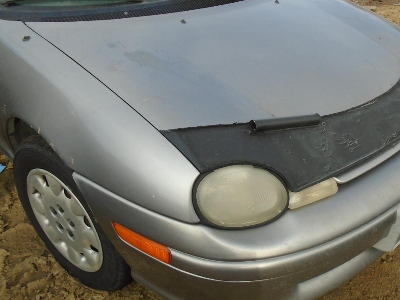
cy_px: 152
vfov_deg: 38.7
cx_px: 254
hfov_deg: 49.6
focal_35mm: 37
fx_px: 428
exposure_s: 1/250
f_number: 3.2
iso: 100
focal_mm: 4.6
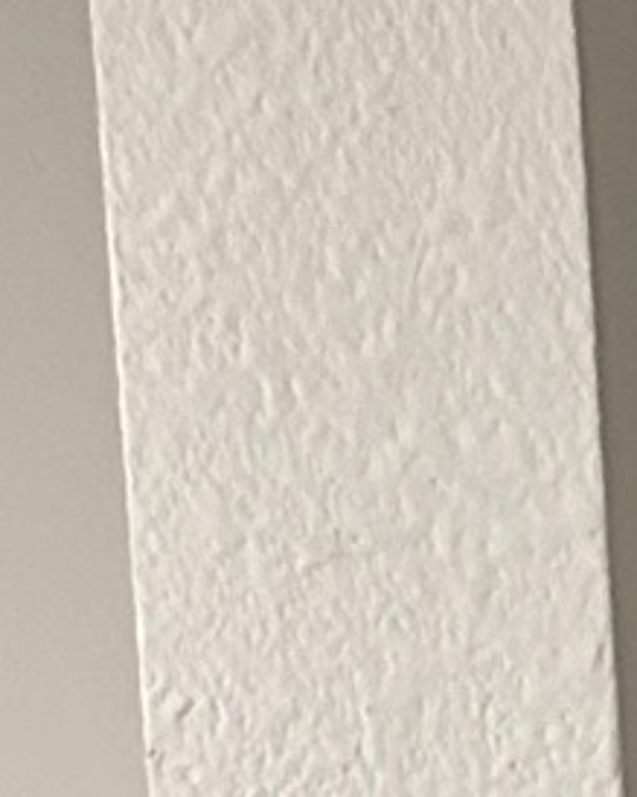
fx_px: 4645
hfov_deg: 7.0
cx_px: 1911
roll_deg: +1.1
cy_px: 2662
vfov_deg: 7.9
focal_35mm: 197
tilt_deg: -7.9
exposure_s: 1/40
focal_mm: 6.86
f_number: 1.78
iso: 800
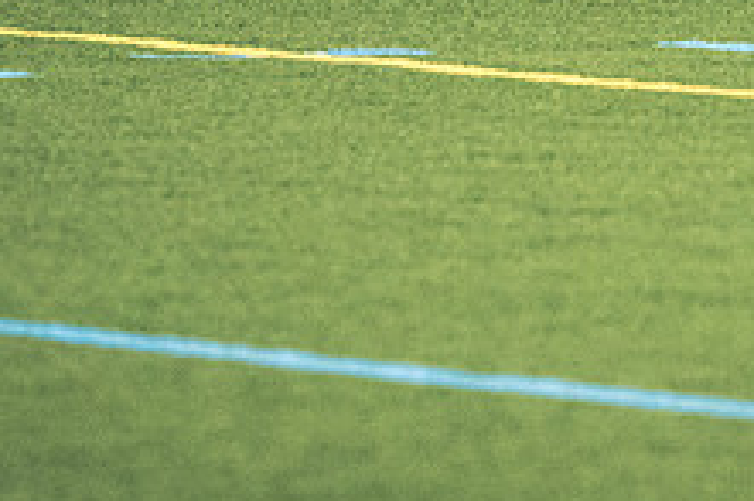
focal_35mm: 786
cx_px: 662
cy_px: -102
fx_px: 16450
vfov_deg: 1.7
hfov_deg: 2.6
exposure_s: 1/500
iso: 12800
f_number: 2.8
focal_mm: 200
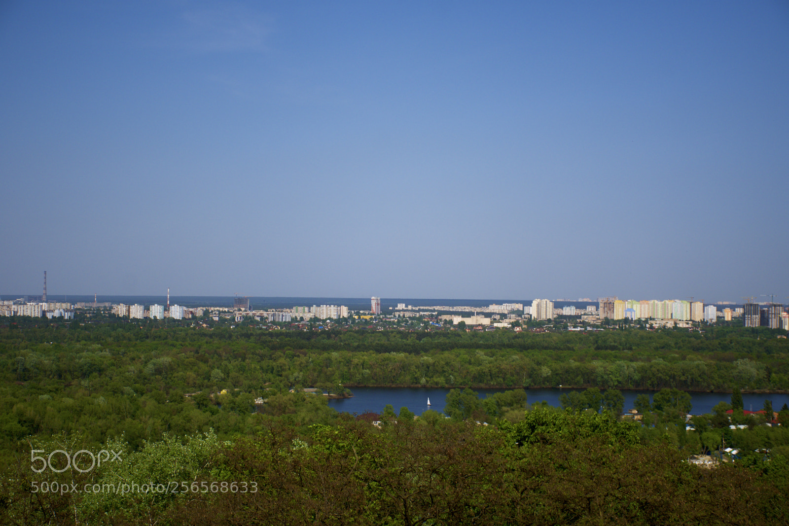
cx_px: 394
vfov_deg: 20.2
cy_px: 263
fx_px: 1479
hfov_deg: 29.9
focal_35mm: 68
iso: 200
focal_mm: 45
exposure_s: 1/3200
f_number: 4.5
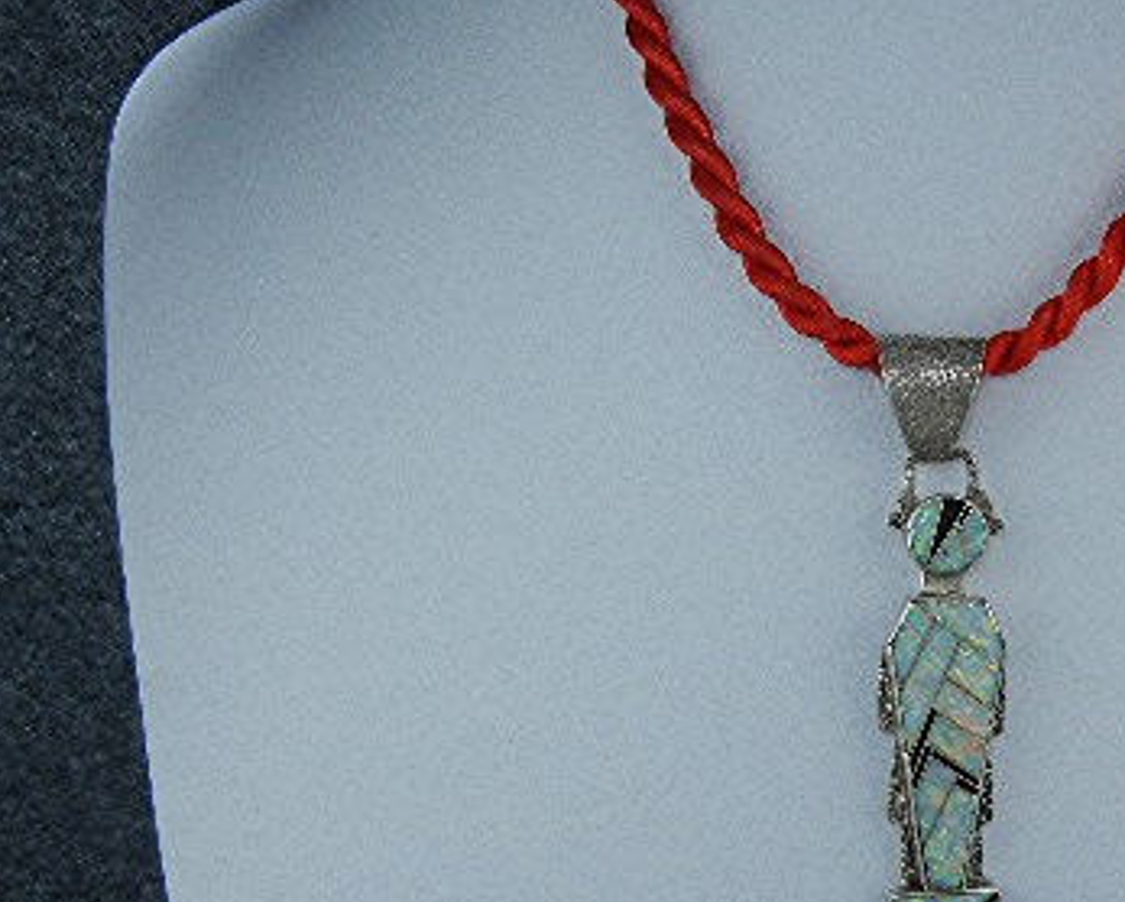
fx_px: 1799
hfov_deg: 33.3
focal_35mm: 54
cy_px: 561
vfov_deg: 28.0
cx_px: 960
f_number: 3.5
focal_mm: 5.4
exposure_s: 1/45.3
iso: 160
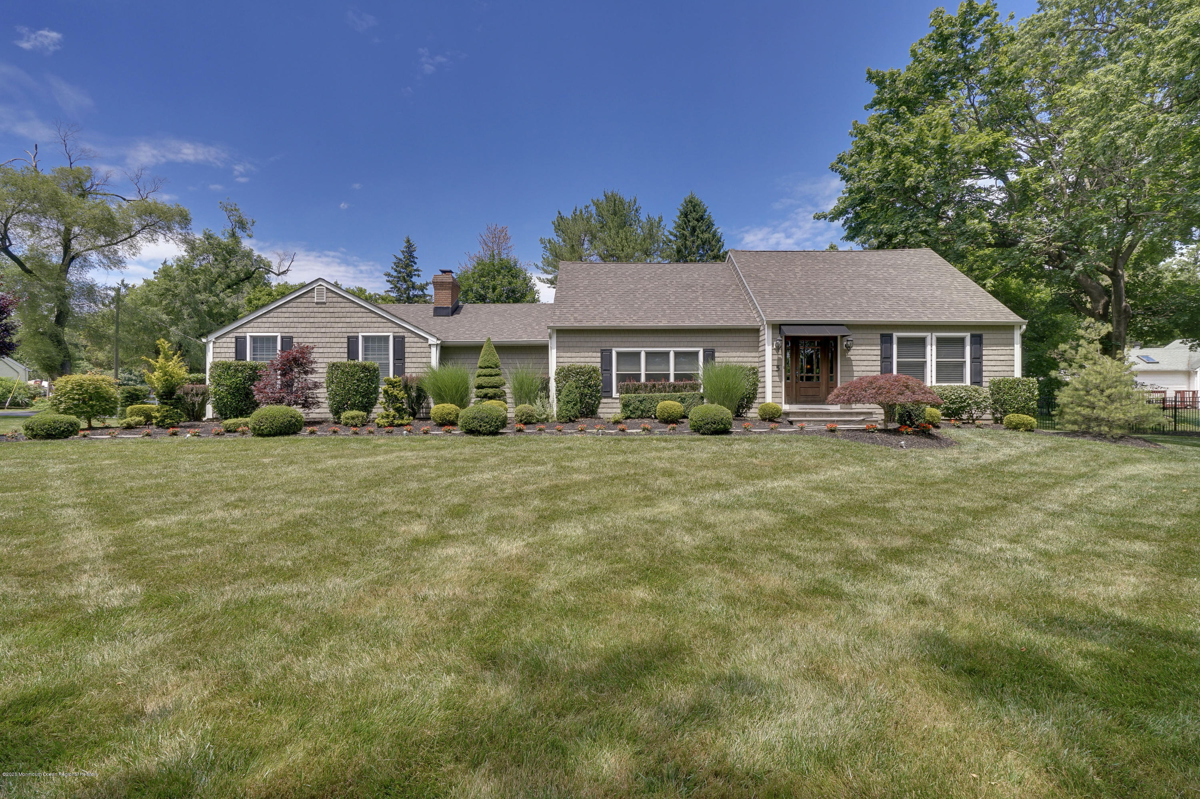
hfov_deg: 96.7
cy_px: 400
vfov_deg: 73.7
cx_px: 600
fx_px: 533
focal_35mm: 16
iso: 400
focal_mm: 16
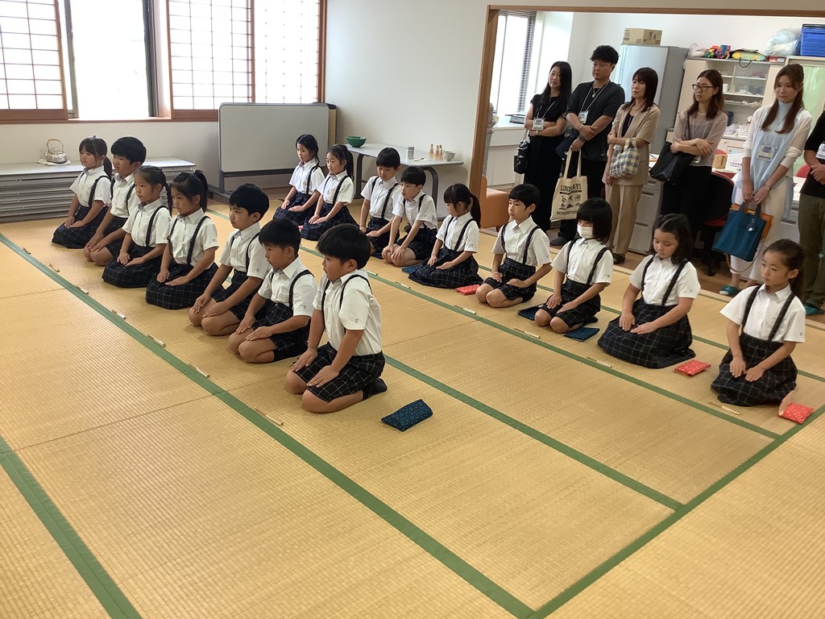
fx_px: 739
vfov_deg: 45.4
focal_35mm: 31
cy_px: 310
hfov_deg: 58.4
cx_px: 412
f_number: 2.4
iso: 64
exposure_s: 1/50
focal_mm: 3.3
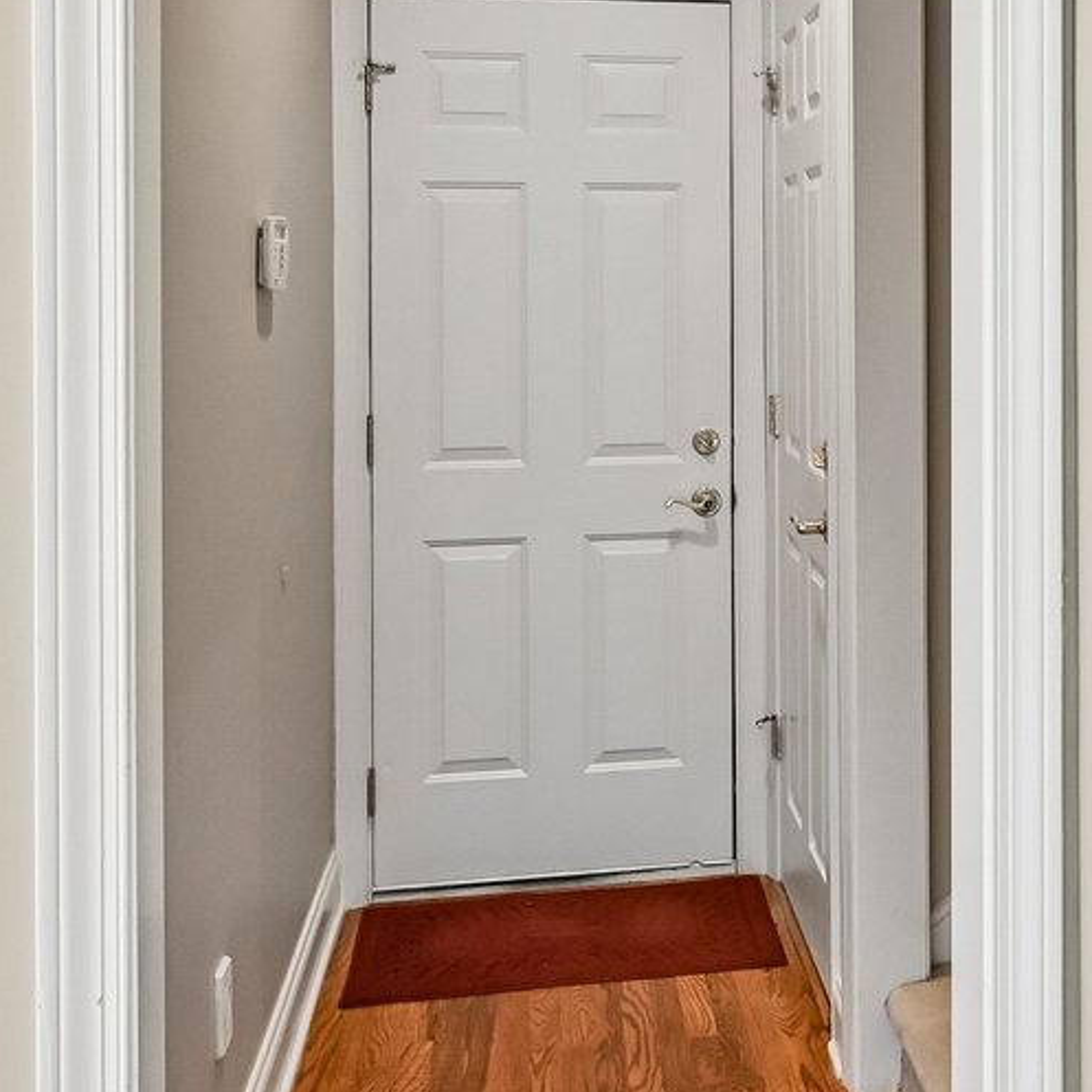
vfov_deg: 34.0
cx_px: 943
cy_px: 276
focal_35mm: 49
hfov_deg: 33.2
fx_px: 1749
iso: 250
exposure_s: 1/15
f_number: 8
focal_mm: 14
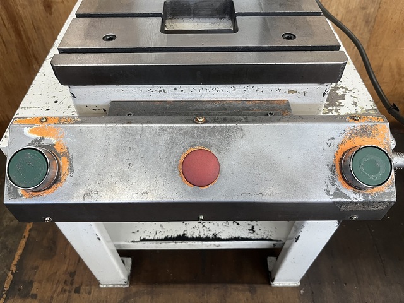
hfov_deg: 67.3
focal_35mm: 26
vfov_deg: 53.1
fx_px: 303
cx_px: 202
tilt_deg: -49.7
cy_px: 152
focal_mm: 5.1
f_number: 1.6
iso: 125
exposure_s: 1/60
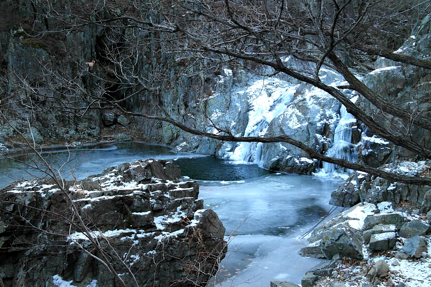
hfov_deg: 57.2
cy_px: 144
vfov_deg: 40.0
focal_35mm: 33
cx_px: 216
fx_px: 395
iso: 200
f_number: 4
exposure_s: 1/40
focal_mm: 22
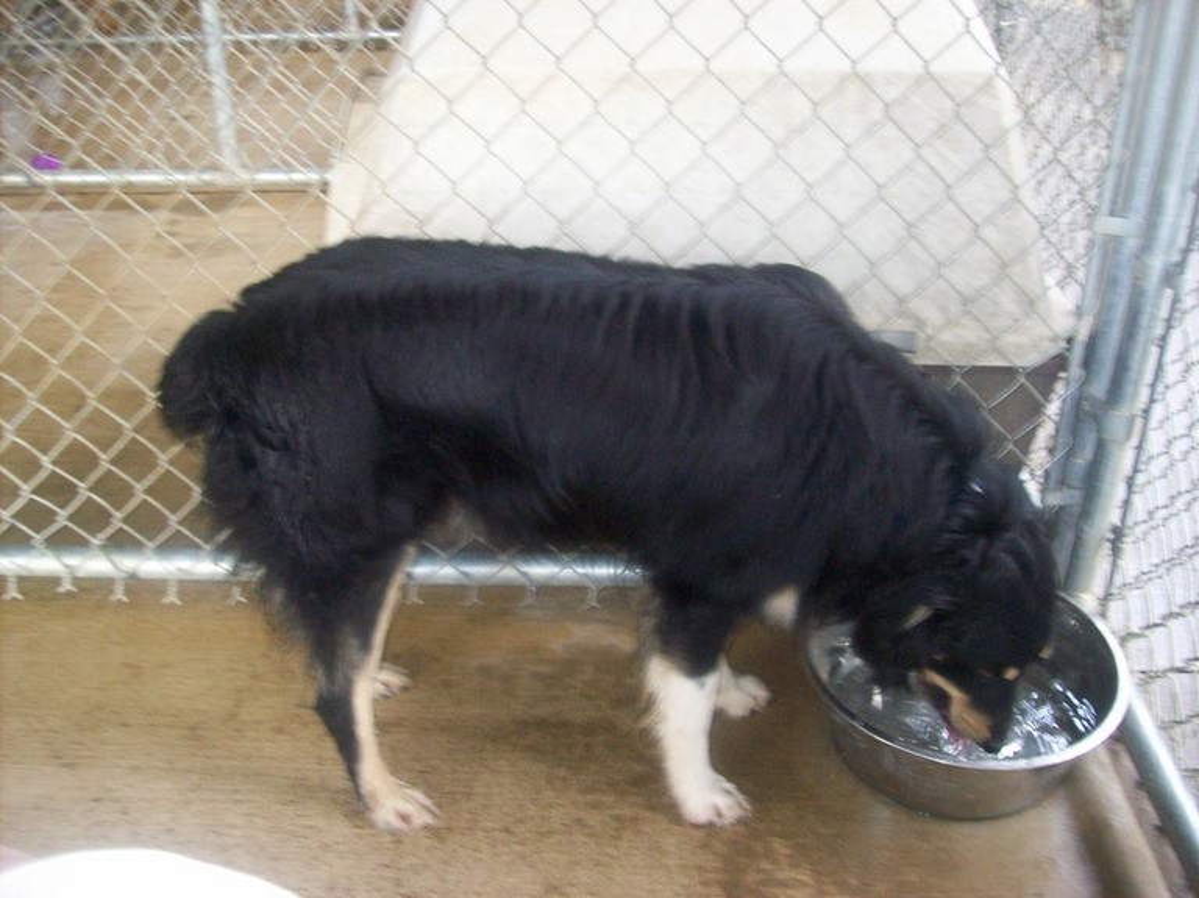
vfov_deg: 39.6
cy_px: 449
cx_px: 600
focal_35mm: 36
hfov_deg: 51.4
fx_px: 1246
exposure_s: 1/64
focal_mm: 6
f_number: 2.7
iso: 200
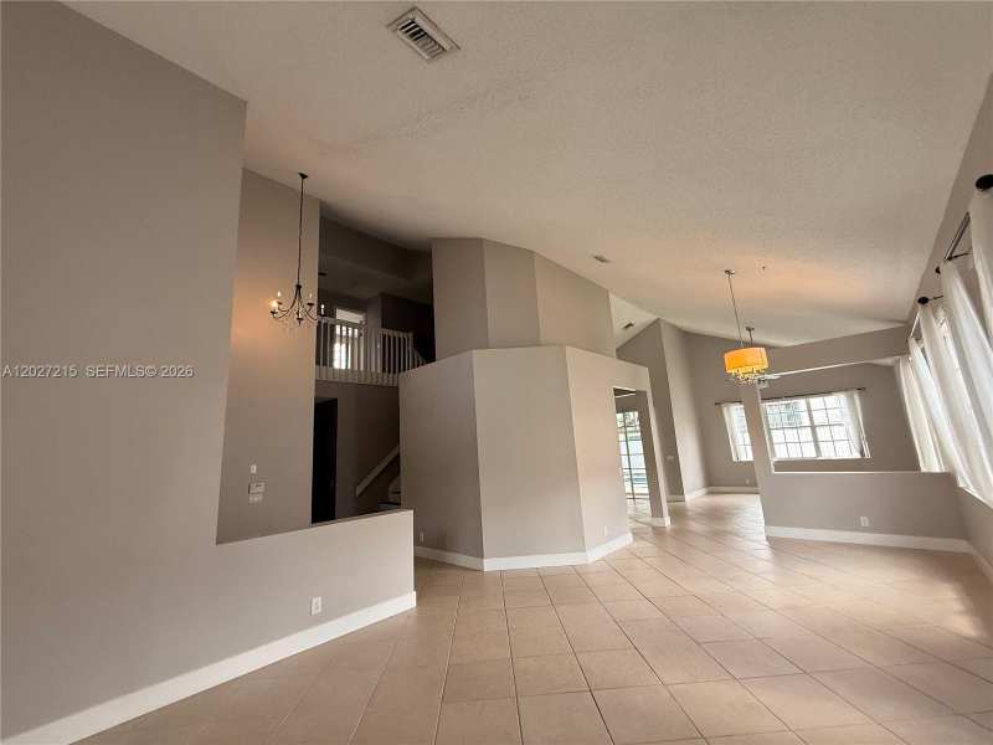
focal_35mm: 14
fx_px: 402
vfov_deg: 85.7
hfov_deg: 102.1
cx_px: 496
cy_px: 372
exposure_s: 1/120
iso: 160
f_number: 2.2
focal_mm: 2.22
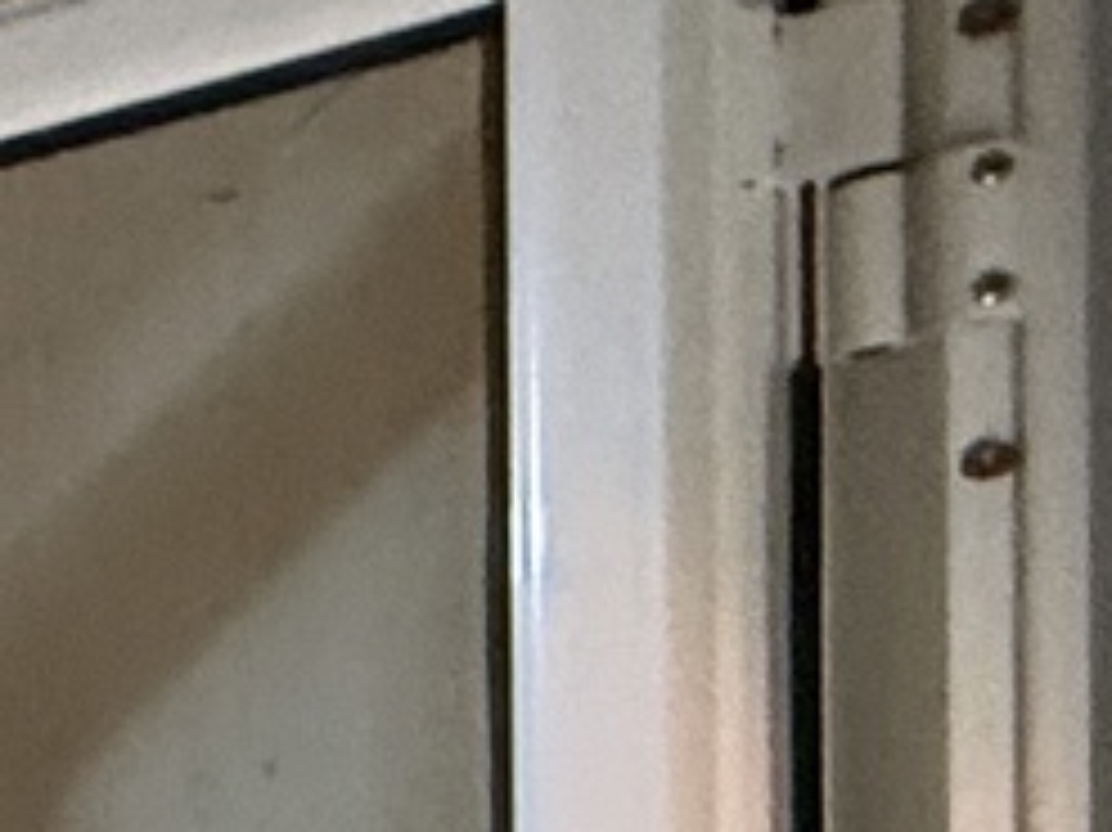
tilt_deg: +0.2
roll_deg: +1.6
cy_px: 1862
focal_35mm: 109
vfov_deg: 11.6
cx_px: -2854
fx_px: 3500
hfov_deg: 9.4
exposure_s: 1/50
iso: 250
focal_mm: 2.22
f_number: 2.2
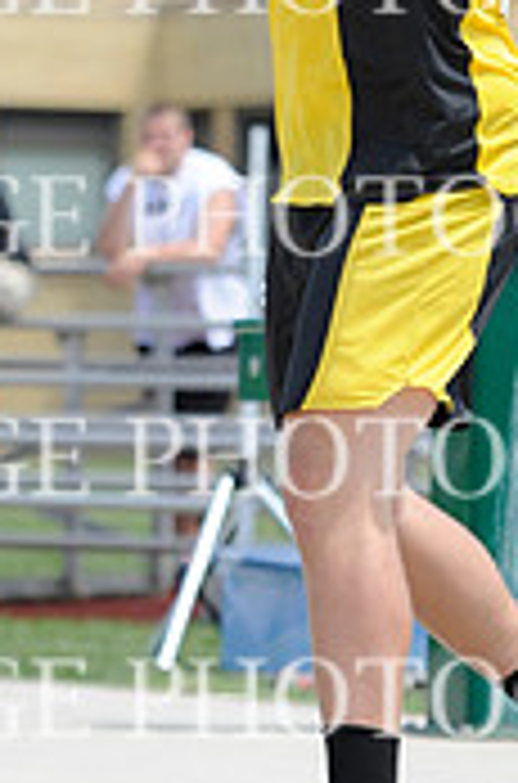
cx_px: 95
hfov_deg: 3.9
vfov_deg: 5.9
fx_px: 7621
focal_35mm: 351
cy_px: -148
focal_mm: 105
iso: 400
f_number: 2.8
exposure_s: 1/2500
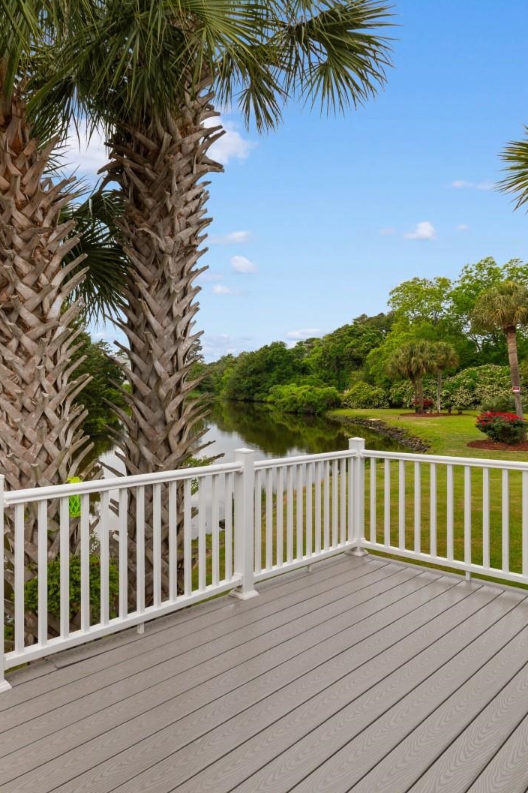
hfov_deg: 53.9
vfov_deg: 76.1
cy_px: 389
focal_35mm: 23
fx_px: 506
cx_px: 171
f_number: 5.6
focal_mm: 10
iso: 100
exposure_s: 1/125
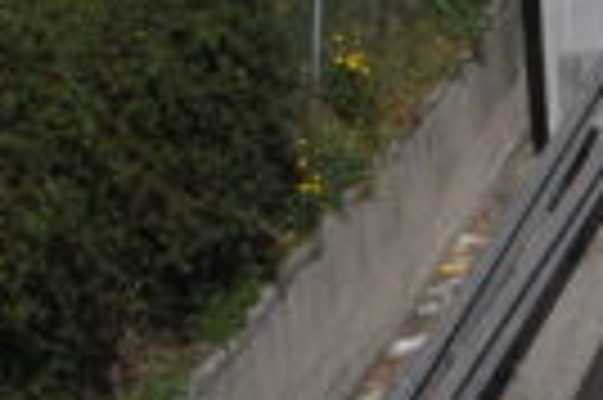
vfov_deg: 4.2
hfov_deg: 5.8
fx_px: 5370
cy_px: -346
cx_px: 2020
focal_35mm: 321
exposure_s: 1/200
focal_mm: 28
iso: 200
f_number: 16
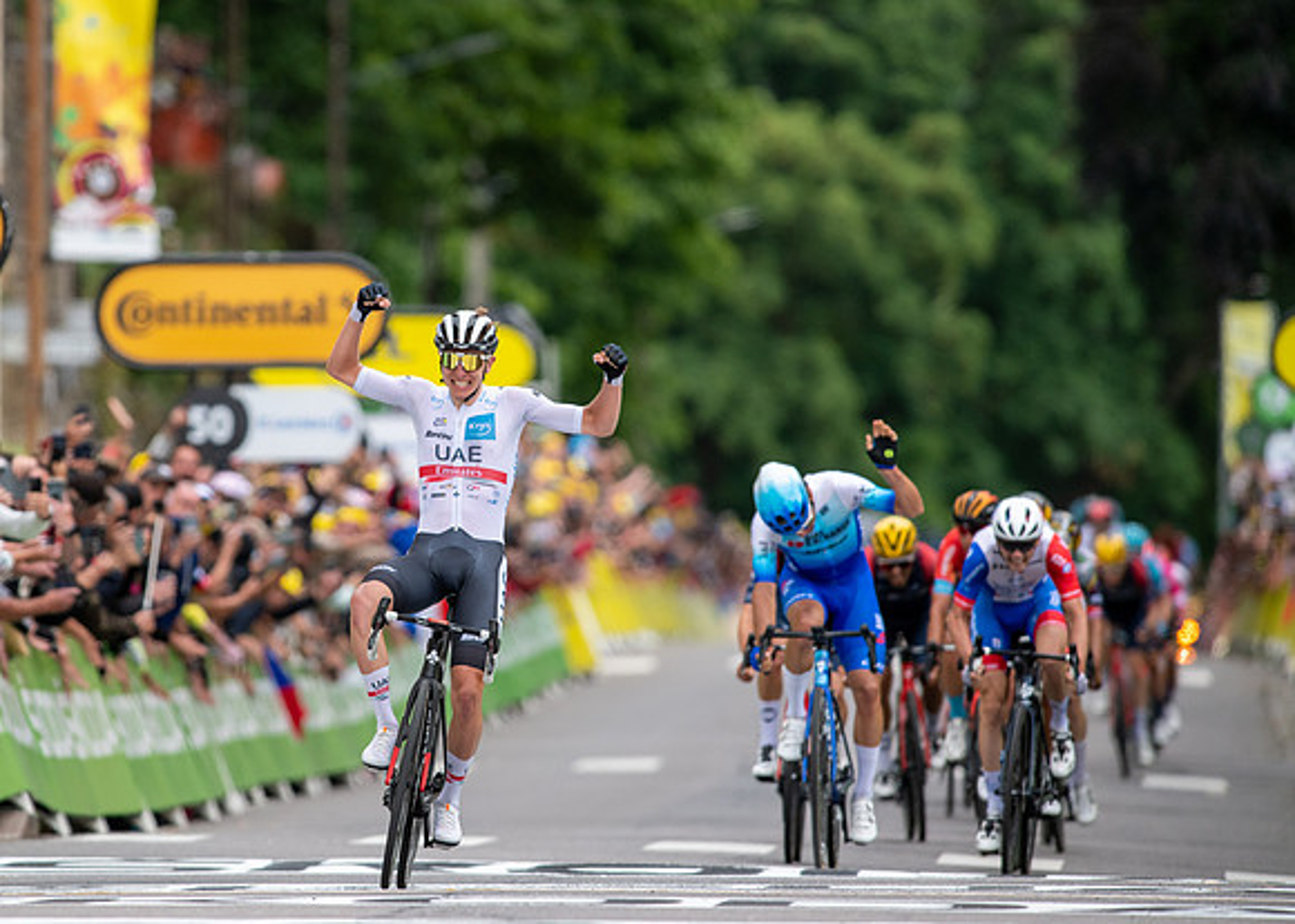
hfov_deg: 3.7
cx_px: 457
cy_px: 426
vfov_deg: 2.6
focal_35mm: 544
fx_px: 19999
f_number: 4
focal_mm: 420
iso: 400
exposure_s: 1/1000
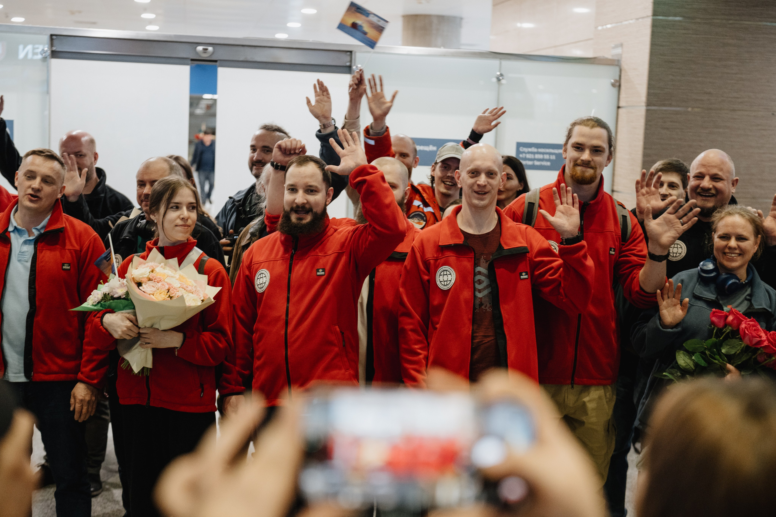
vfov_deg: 26.0
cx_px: 397
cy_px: 258
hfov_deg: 38.1
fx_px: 1122
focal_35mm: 52
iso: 2500
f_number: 2.5
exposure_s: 1/250
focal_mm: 50
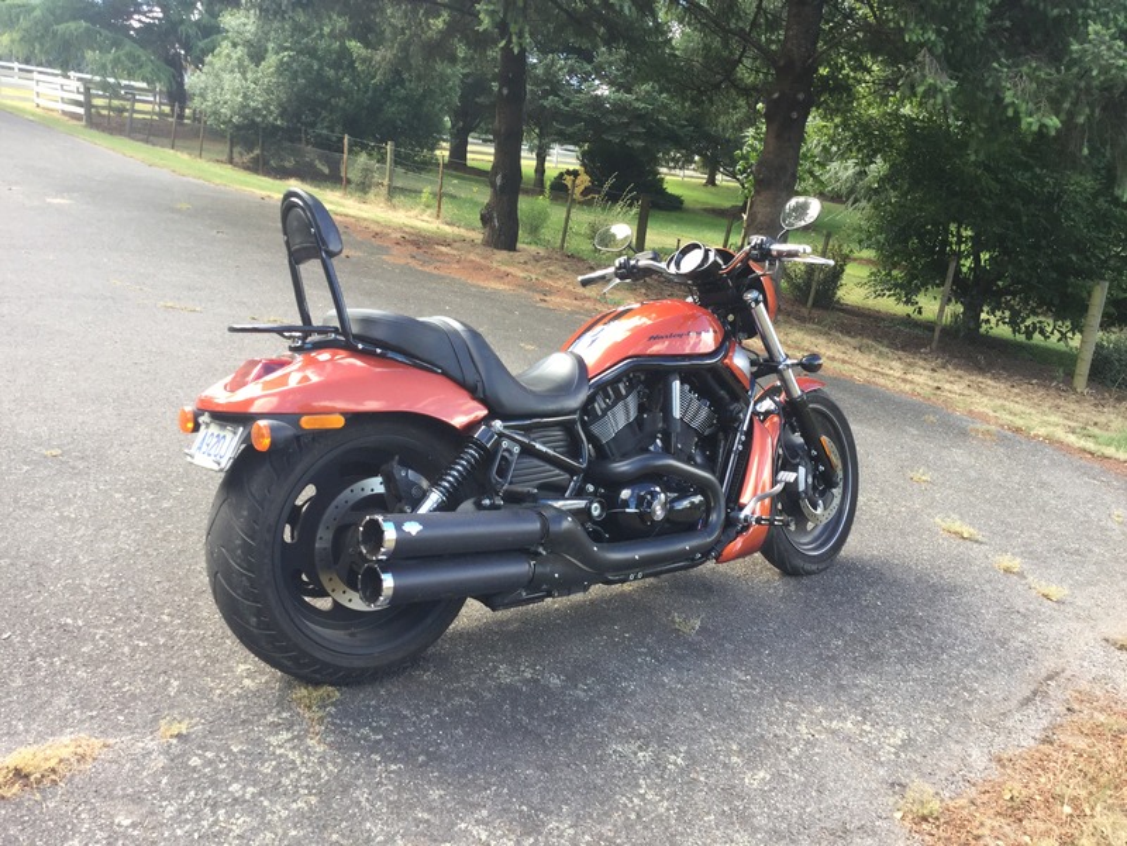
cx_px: 564
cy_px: 423
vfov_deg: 45.4
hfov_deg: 58.4
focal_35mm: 31
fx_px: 1009
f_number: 2.4
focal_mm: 3.3
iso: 40
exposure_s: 1/100
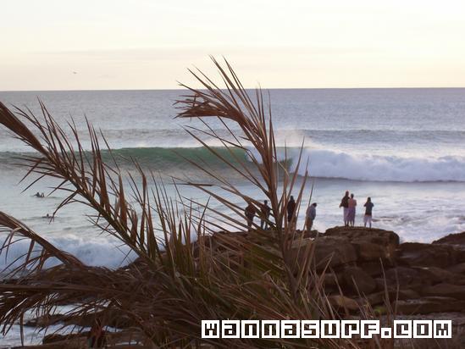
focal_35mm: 102
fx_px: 1370
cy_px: 174
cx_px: 232
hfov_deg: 19.3
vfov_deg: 14.5
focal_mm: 16.8
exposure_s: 1/190
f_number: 4.6
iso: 80
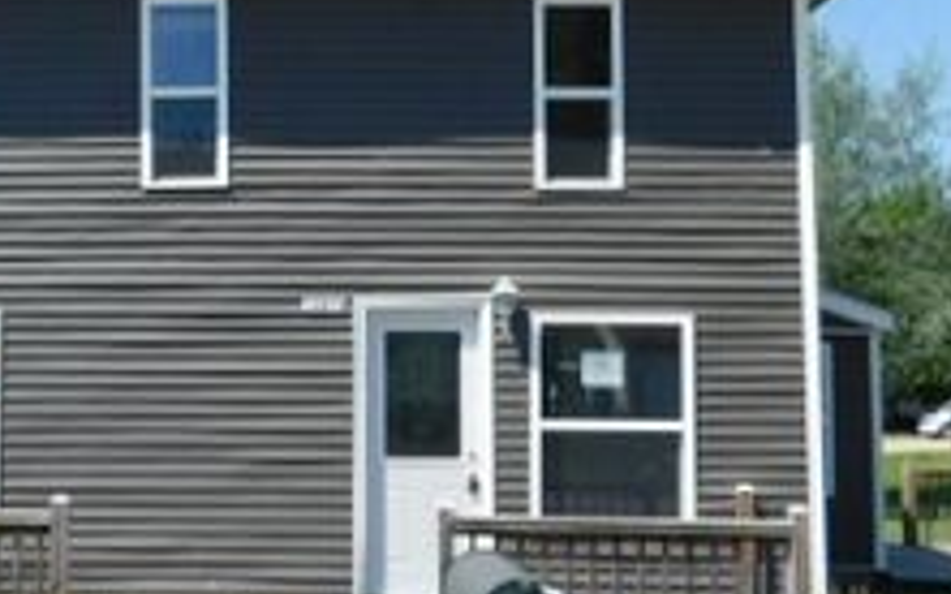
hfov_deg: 33.4
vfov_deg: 21.6
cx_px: 258
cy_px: 256
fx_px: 1555
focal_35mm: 60
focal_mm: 4.5
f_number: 6.2
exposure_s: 1/400
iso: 125
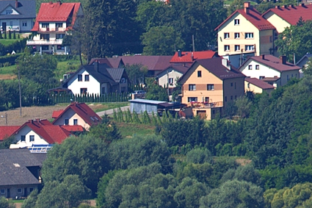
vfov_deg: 0.9
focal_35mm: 1506
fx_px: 13046
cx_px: -5
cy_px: 237
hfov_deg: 1.4
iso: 250
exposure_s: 1/400
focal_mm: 400
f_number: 7.1
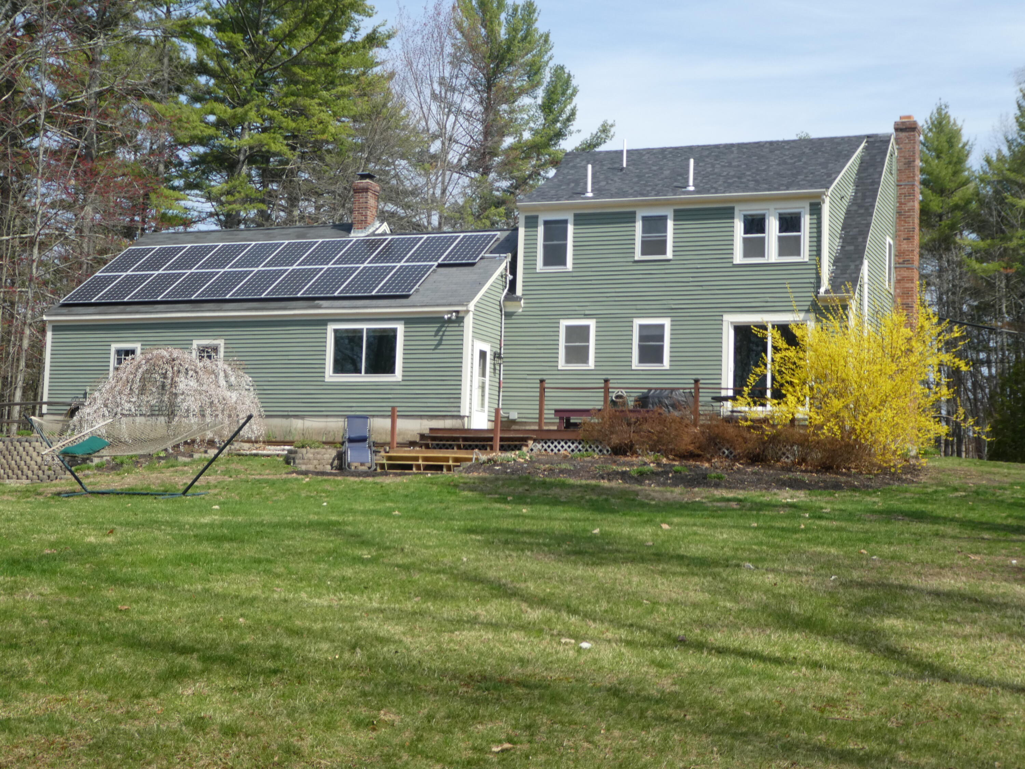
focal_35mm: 50
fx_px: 1481
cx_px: 512
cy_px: 384
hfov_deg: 38.2
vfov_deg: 29.1
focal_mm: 9
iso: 80
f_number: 4.1
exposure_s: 1/400
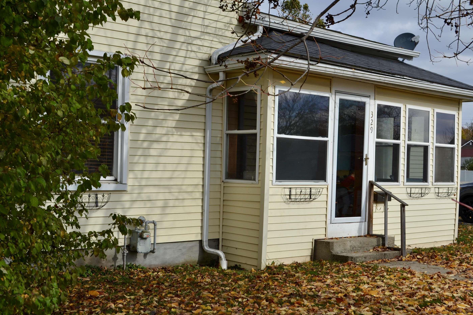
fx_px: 625
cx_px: 251
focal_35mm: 48
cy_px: 166
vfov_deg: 28.3
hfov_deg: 41.5
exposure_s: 1/320
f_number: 9
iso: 100
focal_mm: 29
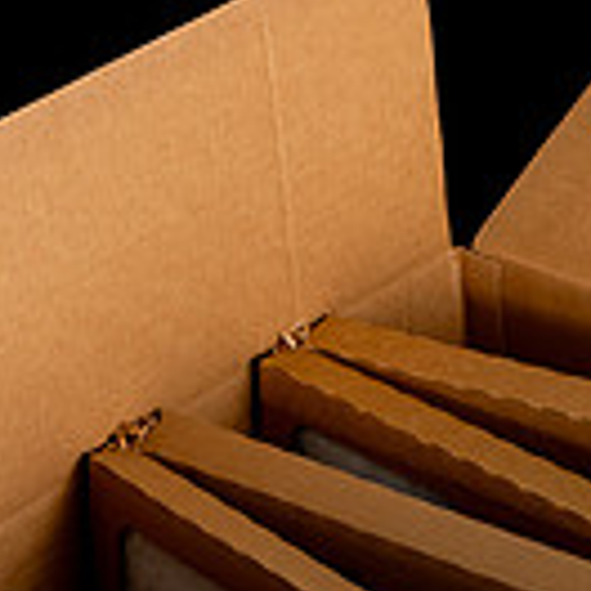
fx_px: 3322
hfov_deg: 10.0
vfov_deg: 10.1
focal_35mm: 172
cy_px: 647
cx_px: 672
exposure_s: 1/125
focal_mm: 46
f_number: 8
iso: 160
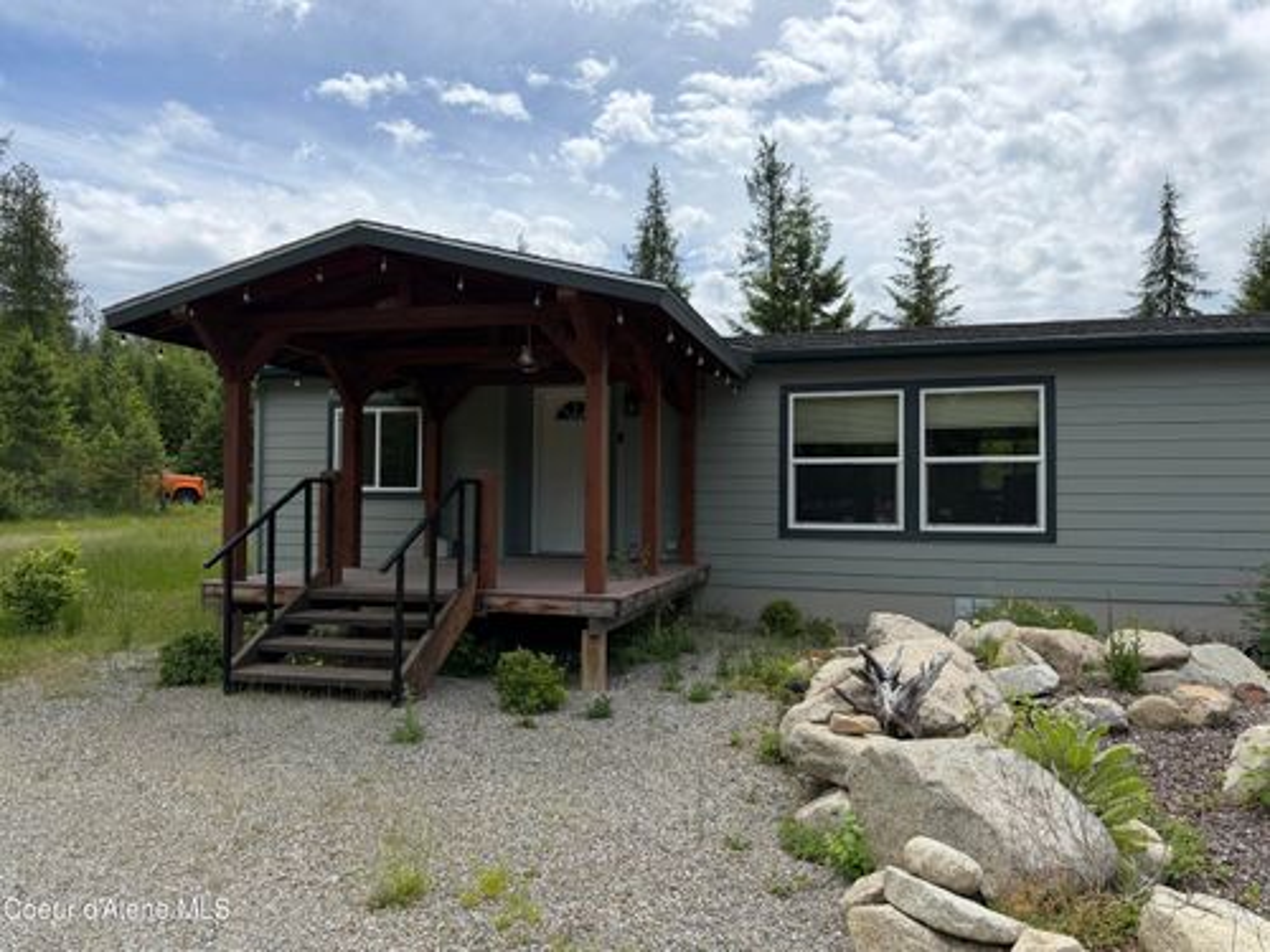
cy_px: 476
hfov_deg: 71.6
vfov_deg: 56.8
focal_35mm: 24
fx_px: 881
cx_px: 635
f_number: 1.78
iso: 80
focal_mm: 6.76
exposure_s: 1/6711
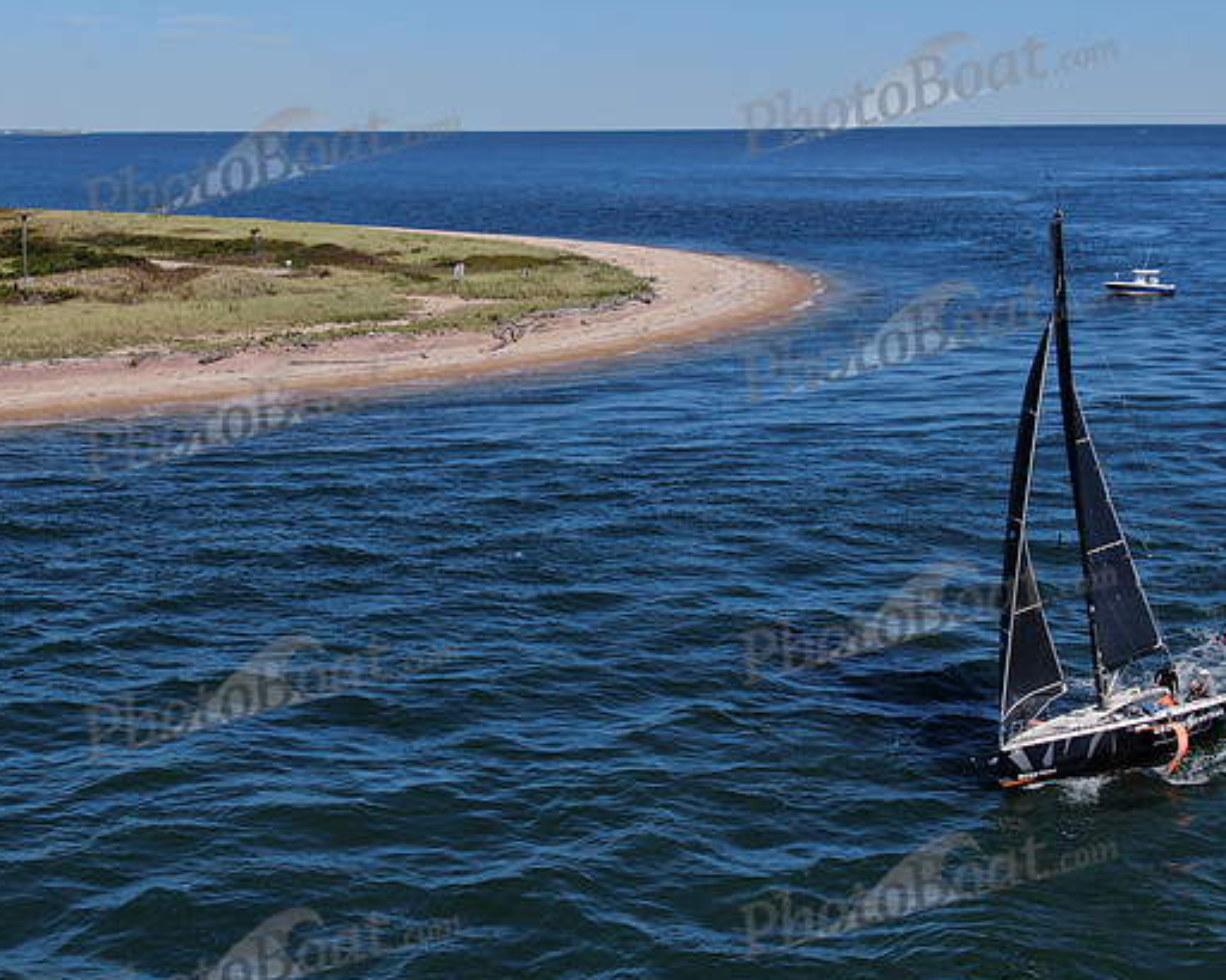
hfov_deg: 35.4
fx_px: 1922
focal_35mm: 53
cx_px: 602
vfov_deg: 28.6
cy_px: 513
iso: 100
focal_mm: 8.6
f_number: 3.8
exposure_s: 1/1250
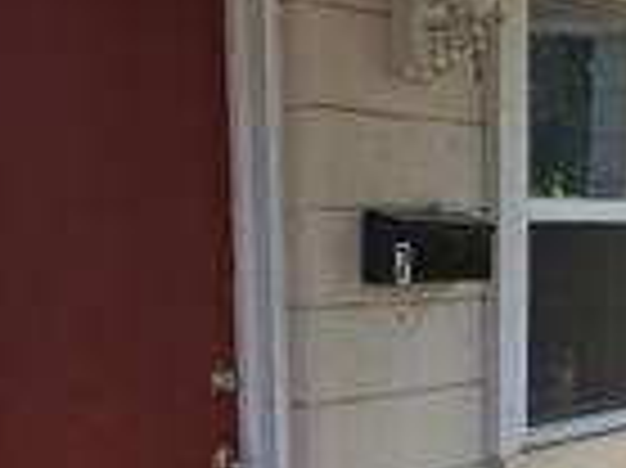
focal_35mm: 83
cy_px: 466
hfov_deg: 23.6
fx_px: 1500
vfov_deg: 17.4
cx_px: 329
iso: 20
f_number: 1.7
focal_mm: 6.3
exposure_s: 1/120
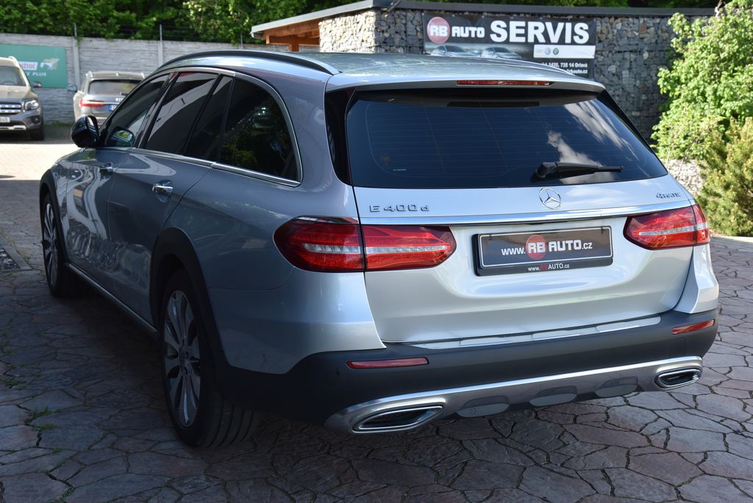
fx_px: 1005
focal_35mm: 48
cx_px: 376
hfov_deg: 41.1
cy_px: 252
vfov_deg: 28.1
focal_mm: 48
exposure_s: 1/250
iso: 500
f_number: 8
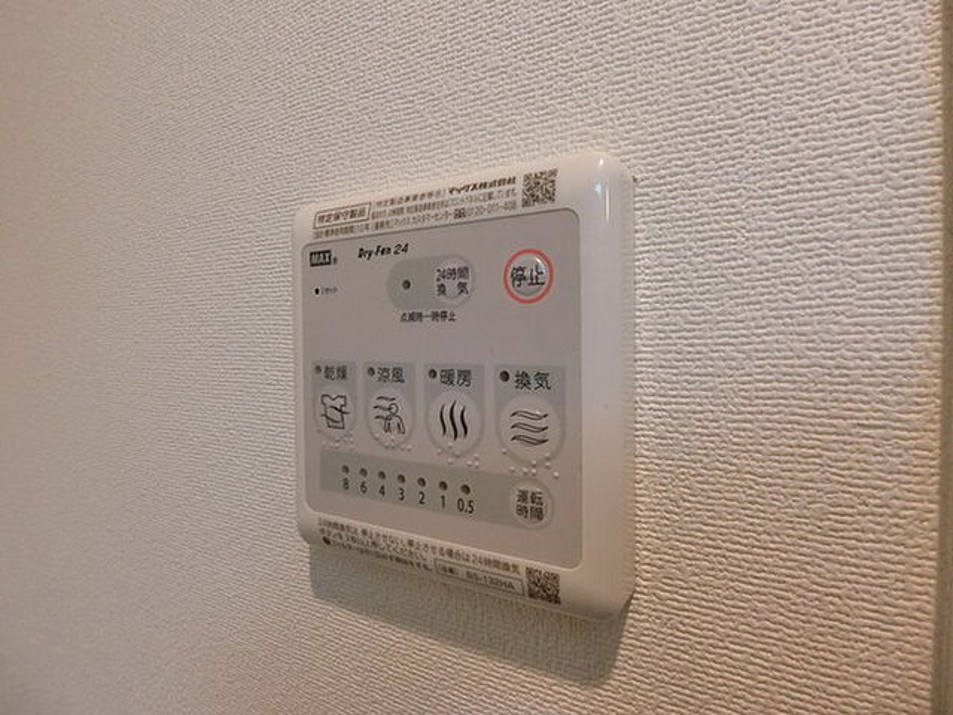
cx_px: 476
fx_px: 523
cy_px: 358
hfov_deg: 84.7
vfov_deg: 68.7
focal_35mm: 19
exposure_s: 1/125
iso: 400
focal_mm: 4.06
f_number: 2.7
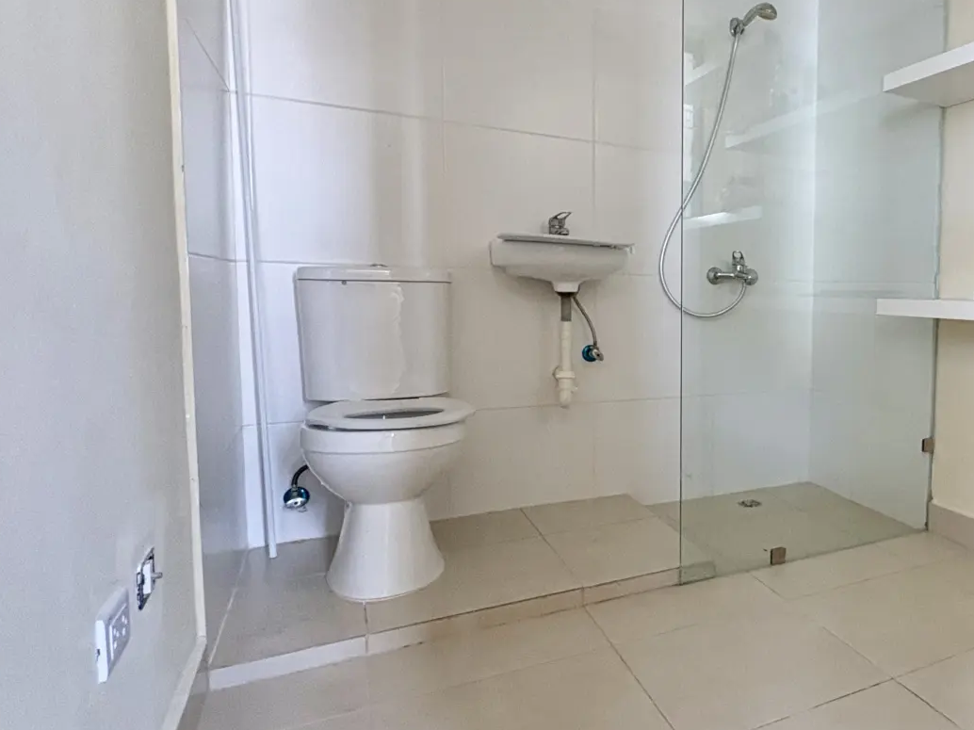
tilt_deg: -4.5
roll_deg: +0.5
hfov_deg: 58.5
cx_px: 860
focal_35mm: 26
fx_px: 731
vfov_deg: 53.0
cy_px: 345
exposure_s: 1/60
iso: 320
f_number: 2.2
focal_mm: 2.22
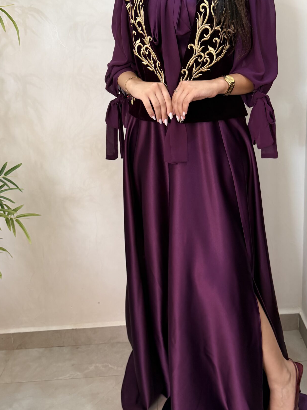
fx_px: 438
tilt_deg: -13.8
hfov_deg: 38.4
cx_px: 195
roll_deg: +2.2
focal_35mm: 37
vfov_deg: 49.7
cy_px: 155
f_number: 1.78
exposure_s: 1/50
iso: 200
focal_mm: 6.76
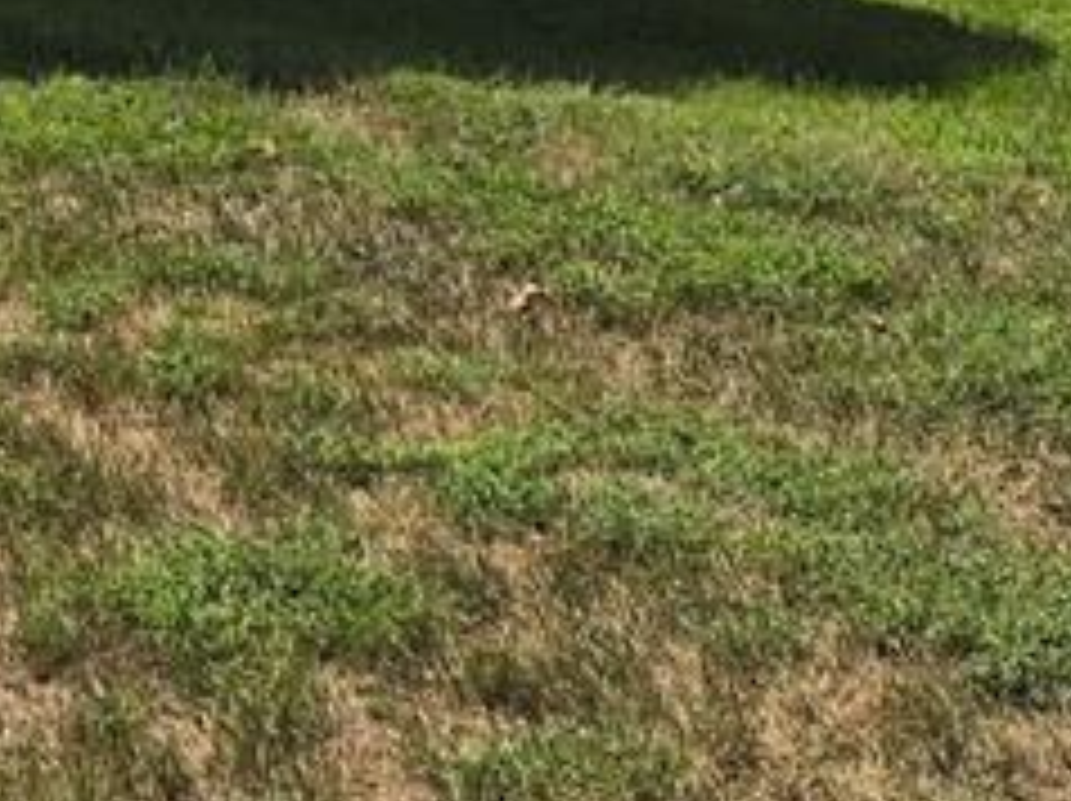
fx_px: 3060
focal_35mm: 99
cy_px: -891
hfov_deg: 18.0
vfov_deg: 12.7
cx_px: -477
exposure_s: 1/6656
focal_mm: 5.4
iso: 80
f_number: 1.8
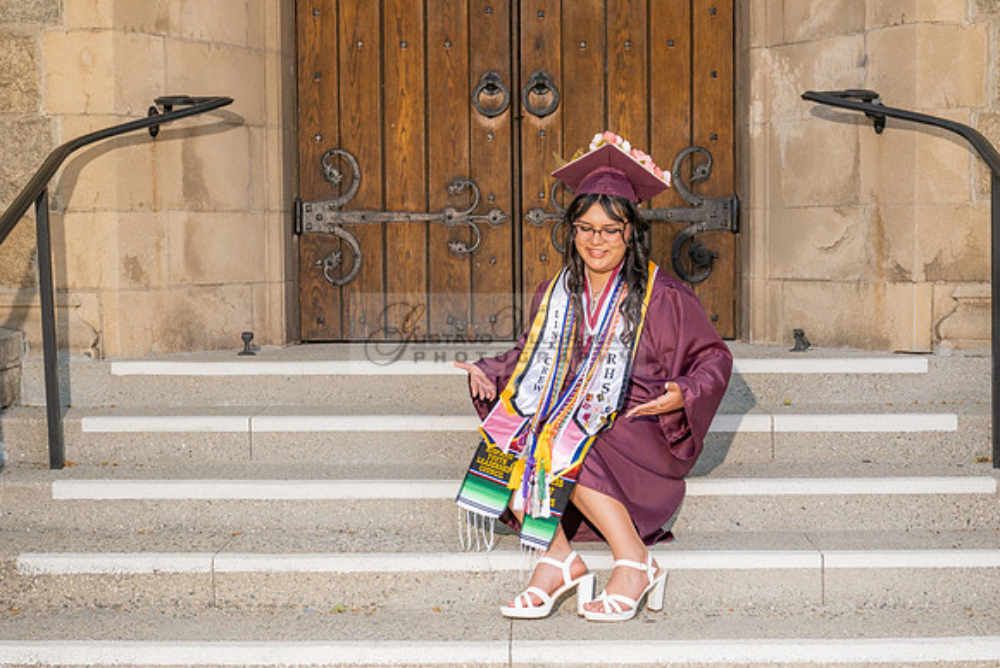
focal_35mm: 63
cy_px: 346
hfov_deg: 31.9
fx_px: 1752
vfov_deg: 21.6
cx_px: 514
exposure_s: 1/200
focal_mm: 58
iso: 200
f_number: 4.5
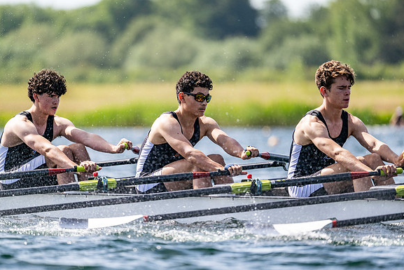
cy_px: 135
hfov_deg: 5.1
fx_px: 4512
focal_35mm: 402
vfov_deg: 3.4
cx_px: 202
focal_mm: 400
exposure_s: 1/2500
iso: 360
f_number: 4.5
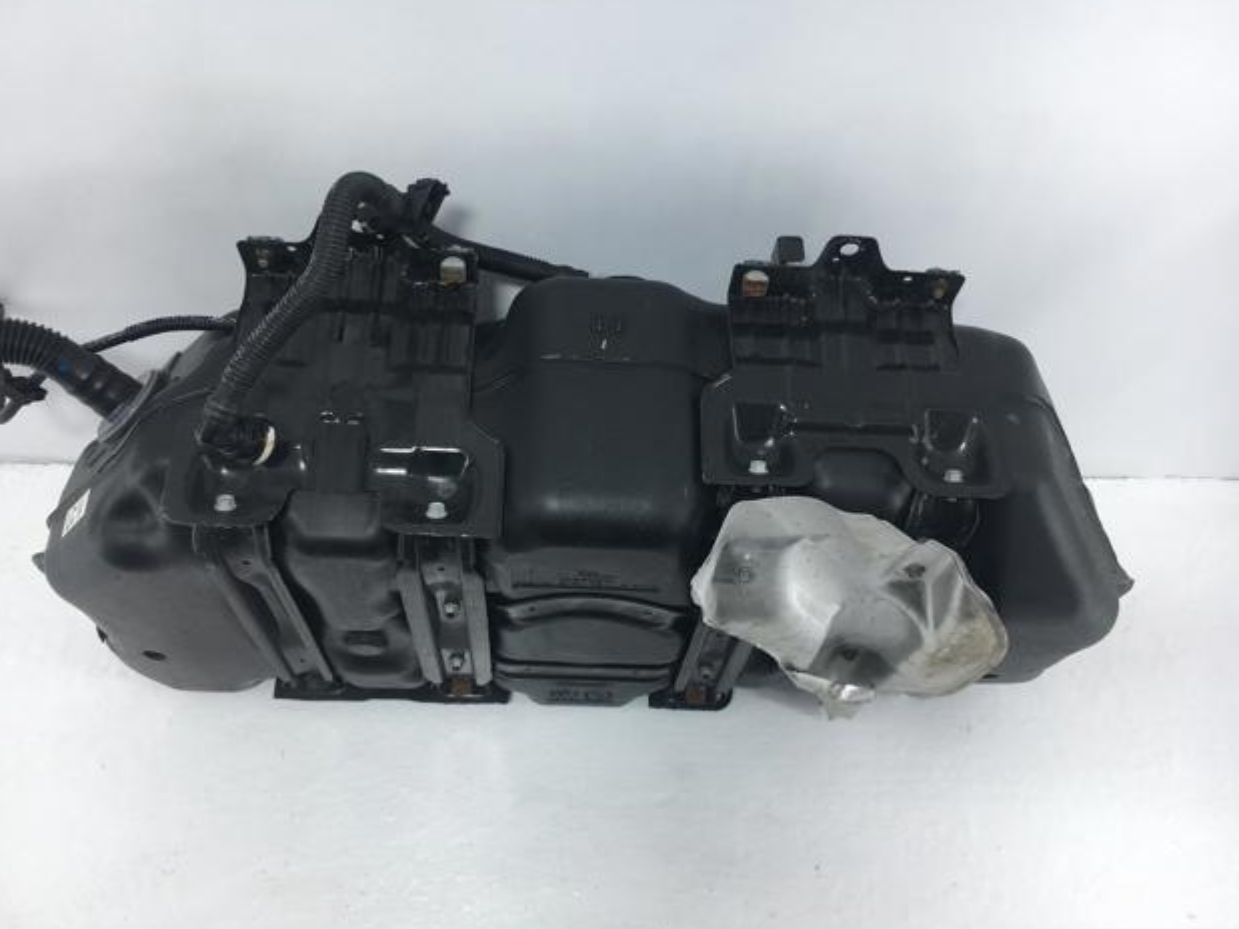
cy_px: 456
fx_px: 1074
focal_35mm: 30
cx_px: 604
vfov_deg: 46.8
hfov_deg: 60.0
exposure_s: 1/189
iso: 25
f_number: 2.2
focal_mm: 4.15
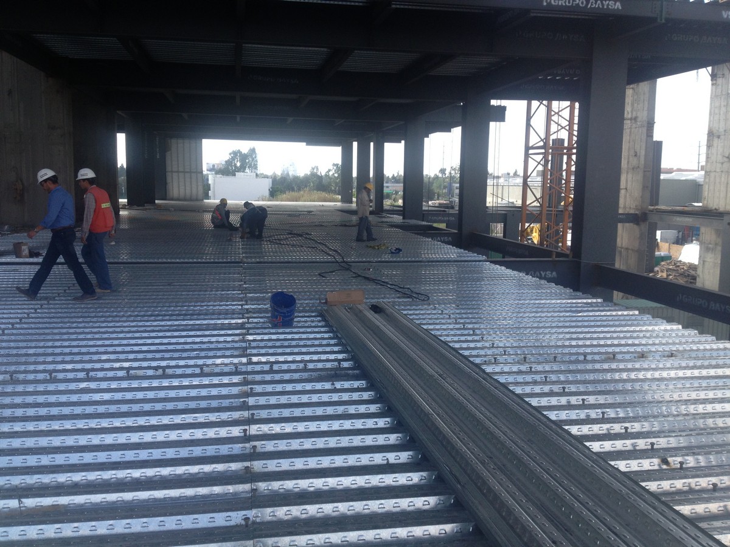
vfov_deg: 40.7
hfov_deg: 52.6
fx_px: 738
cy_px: 274
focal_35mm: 35
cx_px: 365
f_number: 2.4
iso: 64
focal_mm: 4.28
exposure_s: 1/516
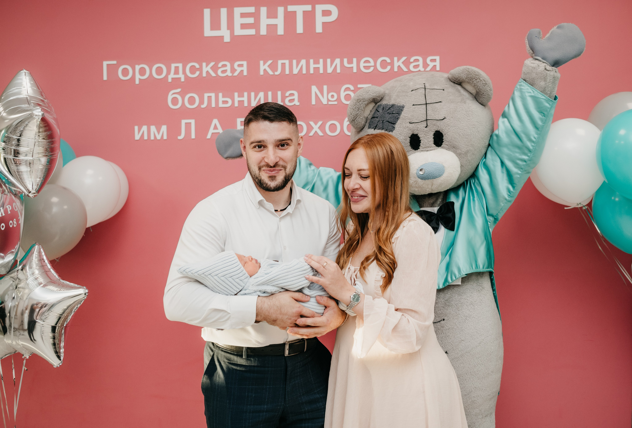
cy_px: 214
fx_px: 626
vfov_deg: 37.8
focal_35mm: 35
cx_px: 322
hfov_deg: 53.5
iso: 640
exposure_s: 1/160
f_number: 4
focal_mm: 35
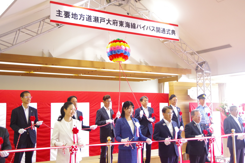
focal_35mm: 46
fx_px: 313
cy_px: 82
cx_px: 122
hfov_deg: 42.7
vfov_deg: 29.2
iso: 3200
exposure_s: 1/125
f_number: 8
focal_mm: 31
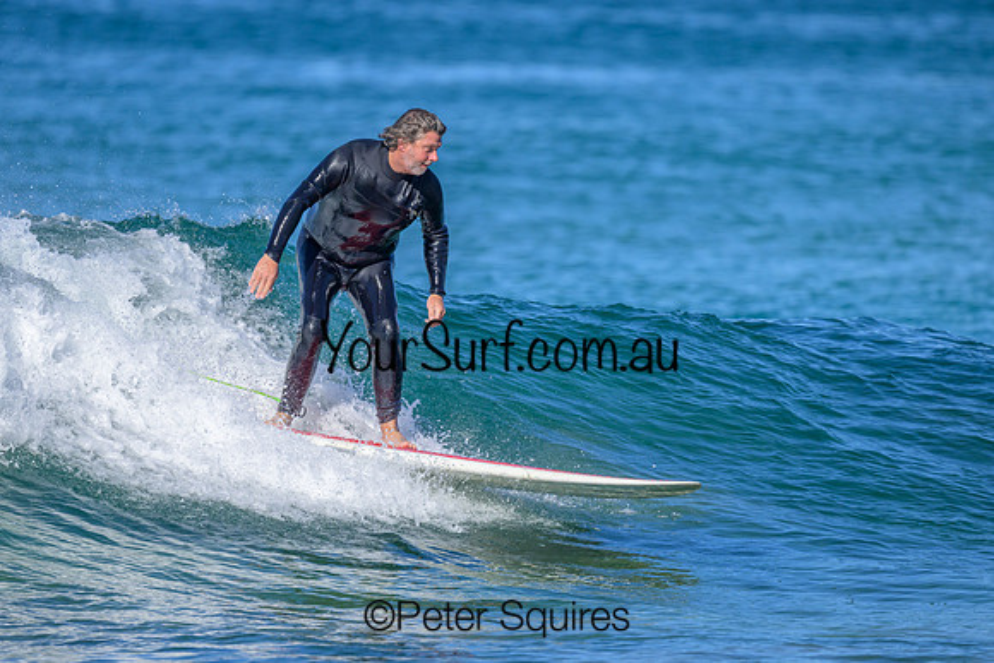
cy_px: 330
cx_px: 470
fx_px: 23356
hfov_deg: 2.4
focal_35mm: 846
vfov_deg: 1.6
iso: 320
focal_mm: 800
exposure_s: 1/2000
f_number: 6.3
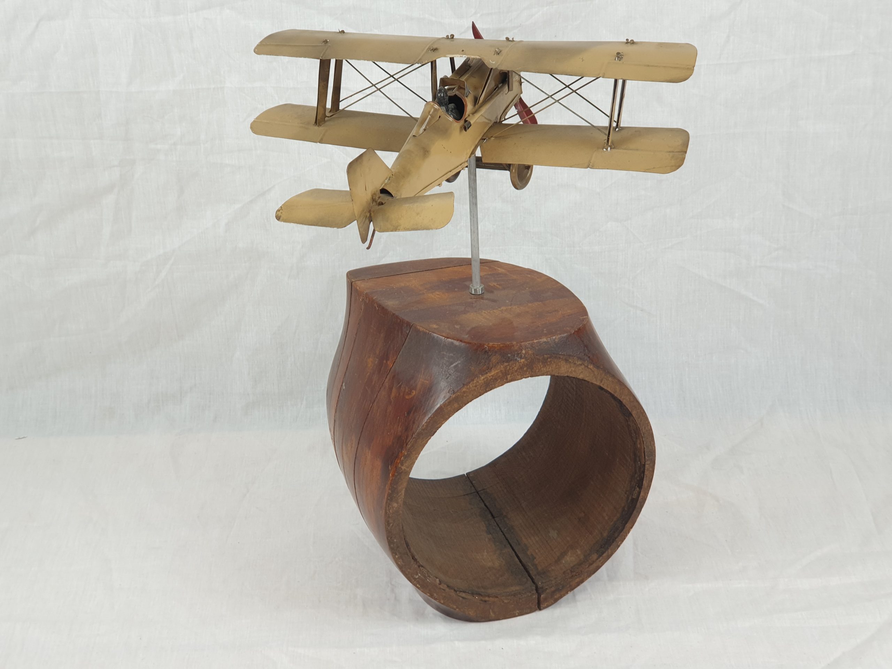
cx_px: 446
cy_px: 334
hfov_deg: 36.8
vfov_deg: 28.0
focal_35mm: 52
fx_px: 1340
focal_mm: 6
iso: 100
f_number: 2.4
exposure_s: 1/33
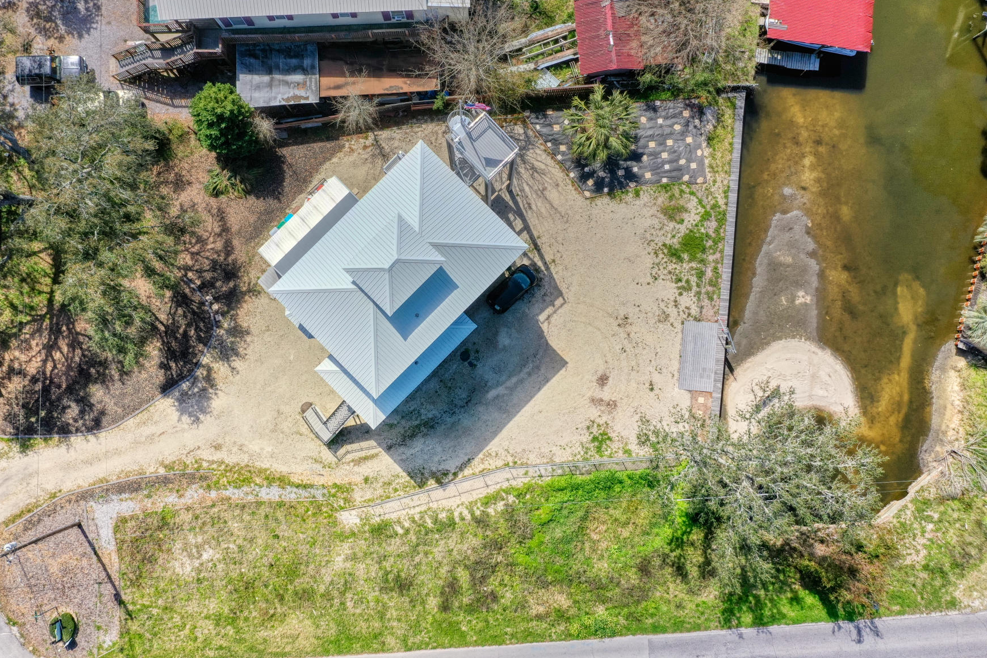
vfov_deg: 45.0
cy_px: 324
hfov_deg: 63.6
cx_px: 479
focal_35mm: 29
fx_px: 795
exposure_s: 1/500
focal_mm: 10.3
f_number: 5.6
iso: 100
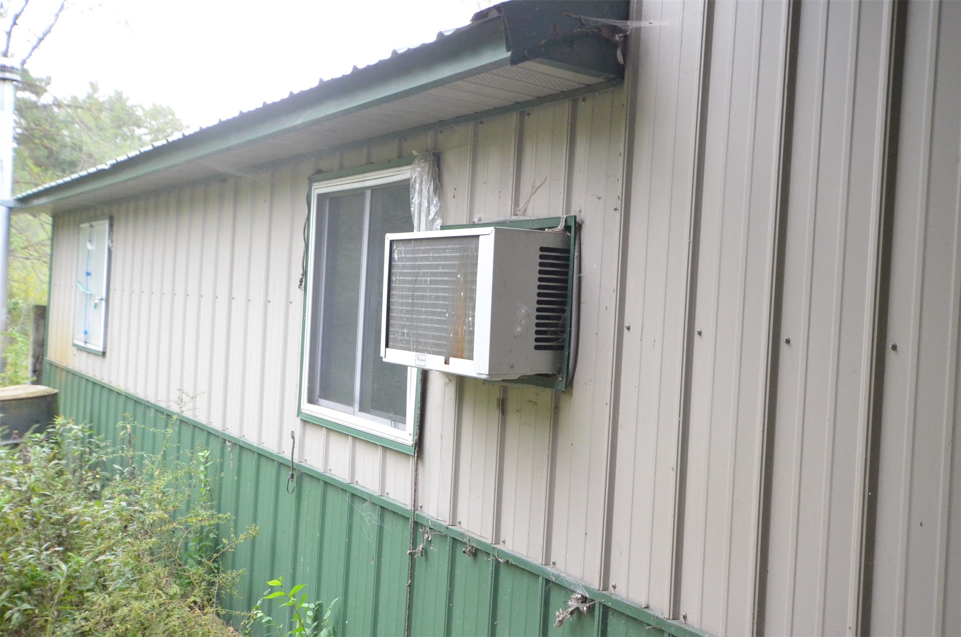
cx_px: 480
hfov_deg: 53.2
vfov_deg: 36.7
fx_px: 959
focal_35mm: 36
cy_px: 318
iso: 4000
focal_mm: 24
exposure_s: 1/200
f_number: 8
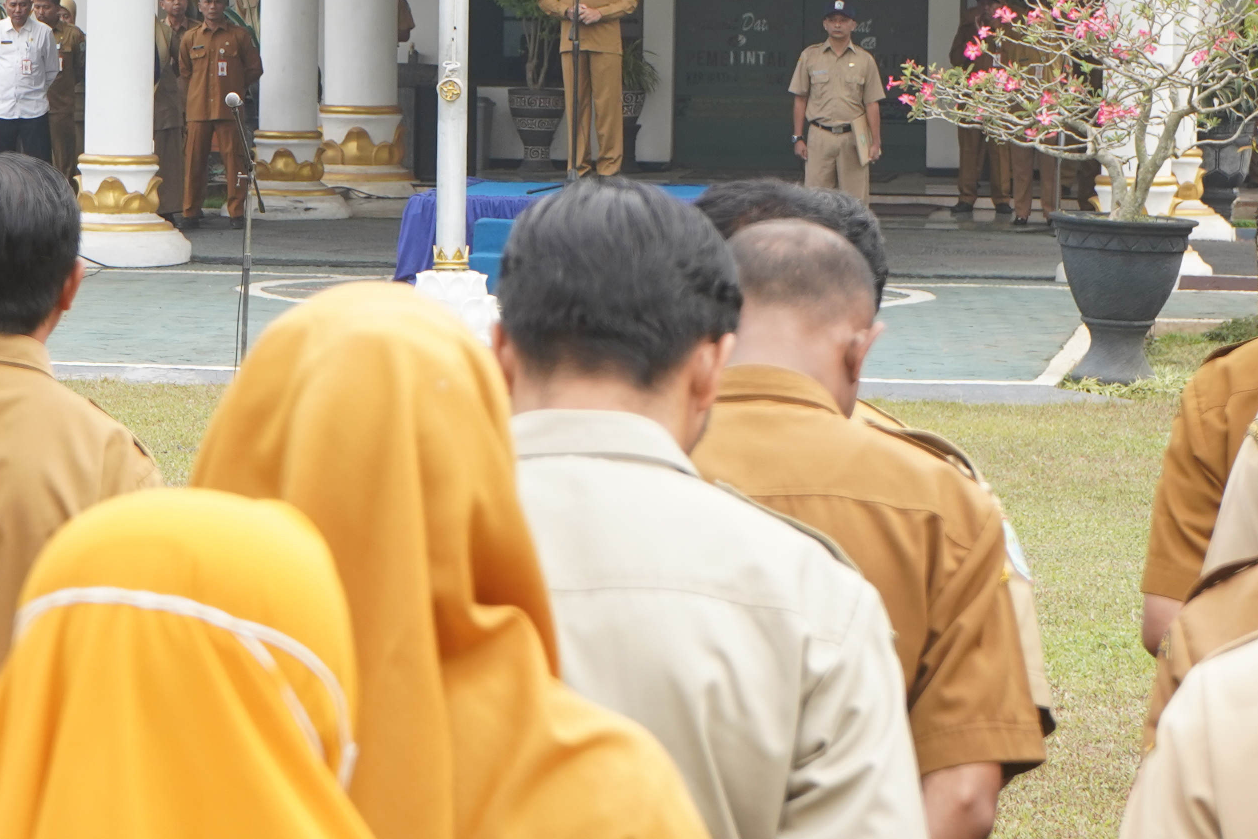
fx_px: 5836
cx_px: 577
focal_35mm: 167
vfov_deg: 8.2
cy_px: -23
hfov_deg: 12.3
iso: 400
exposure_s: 1/160
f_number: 8
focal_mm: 70
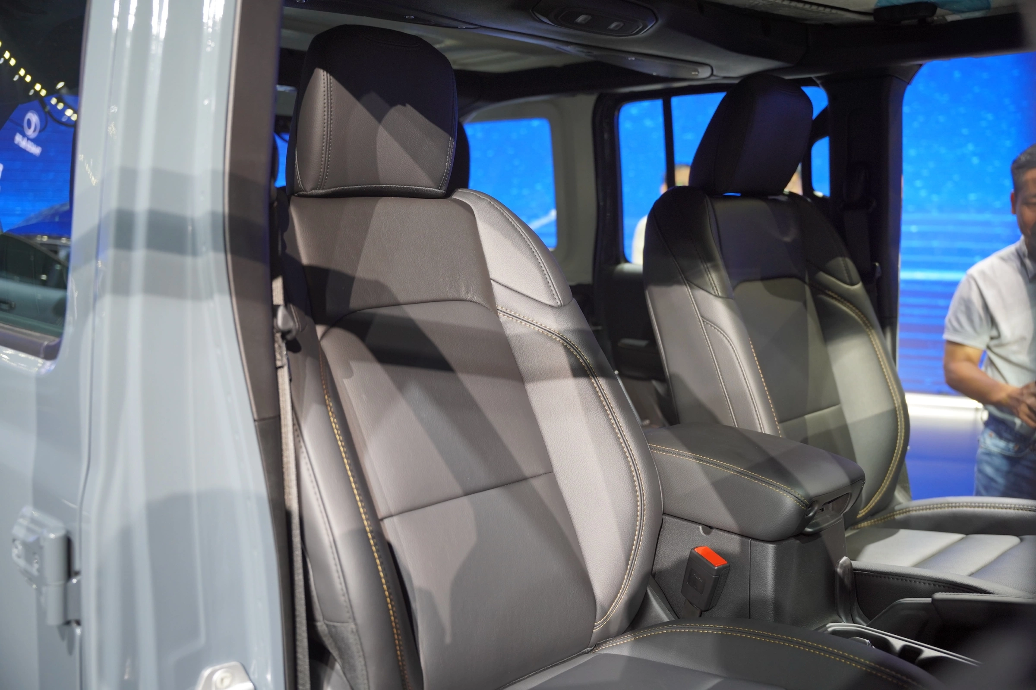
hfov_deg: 57.8
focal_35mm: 33
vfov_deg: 40.4
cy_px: 345
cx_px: 518
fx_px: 938
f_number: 2.8
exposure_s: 1/200
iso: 1000
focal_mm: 32.6
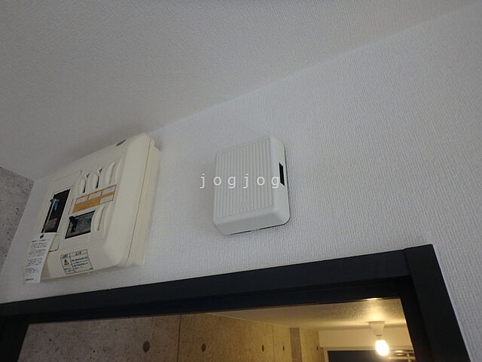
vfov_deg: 63.4
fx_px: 292
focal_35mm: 21
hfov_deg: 79.0
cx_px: 241
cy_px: 181
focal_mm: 3.7
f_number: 3.5
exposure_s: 1/30
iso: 200
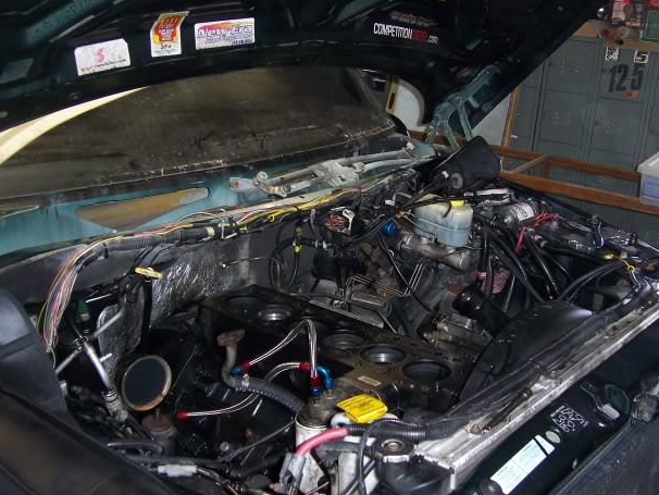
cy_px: 240
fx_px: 724
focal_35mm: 38
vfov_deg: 37.7
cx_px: 326
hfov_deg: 49.0
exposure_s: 1/60
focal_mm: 6
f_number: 3
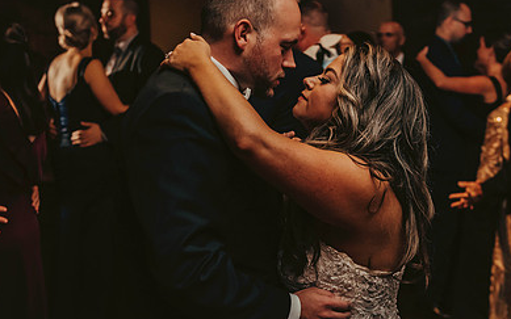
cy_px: 173
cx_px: 321
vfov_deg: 17.8
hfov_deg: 28.1
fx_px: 1016
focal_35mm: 73
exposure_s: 1/200
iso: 2000
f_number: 3.2
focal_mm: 48
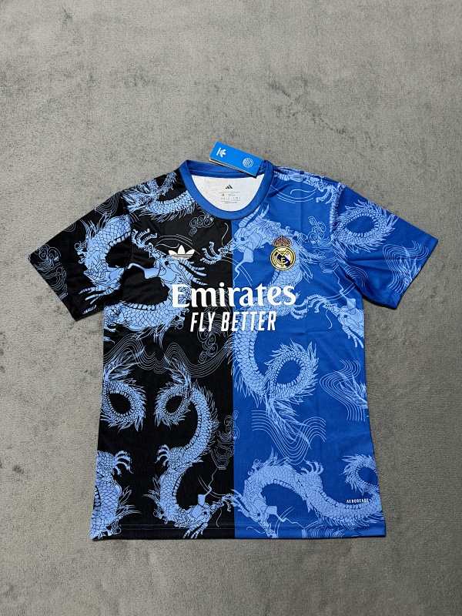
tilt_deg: -78.6
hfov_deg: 56.8
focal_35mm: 24
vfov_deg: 71.6
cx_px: 231
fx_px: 427
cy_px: 308
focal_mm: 6.76
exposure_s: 1/50
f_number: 1.78
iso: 250
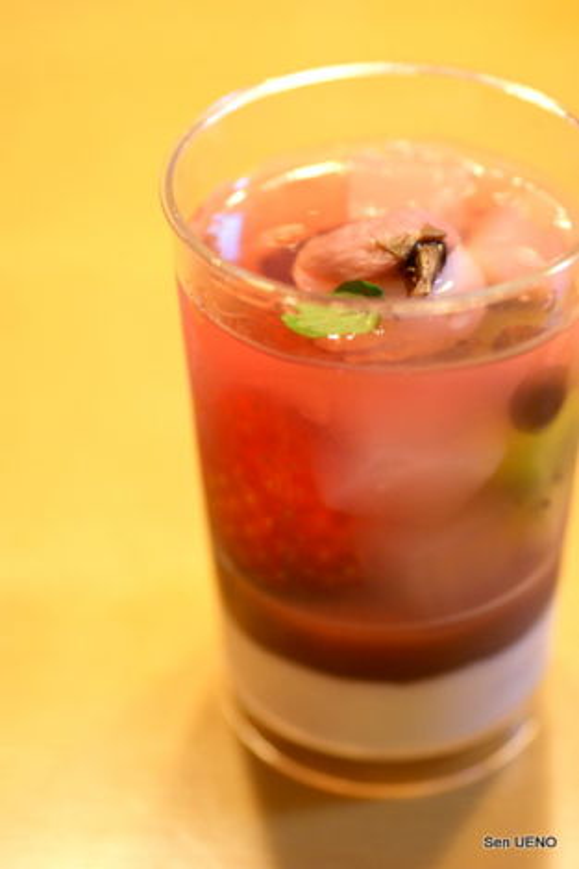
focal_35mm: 75
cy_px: 434
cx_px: 290
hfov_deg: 18.2
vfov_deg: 27.0
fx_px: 1811
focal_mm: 50
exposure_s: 1/40
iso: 400
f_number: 3.5
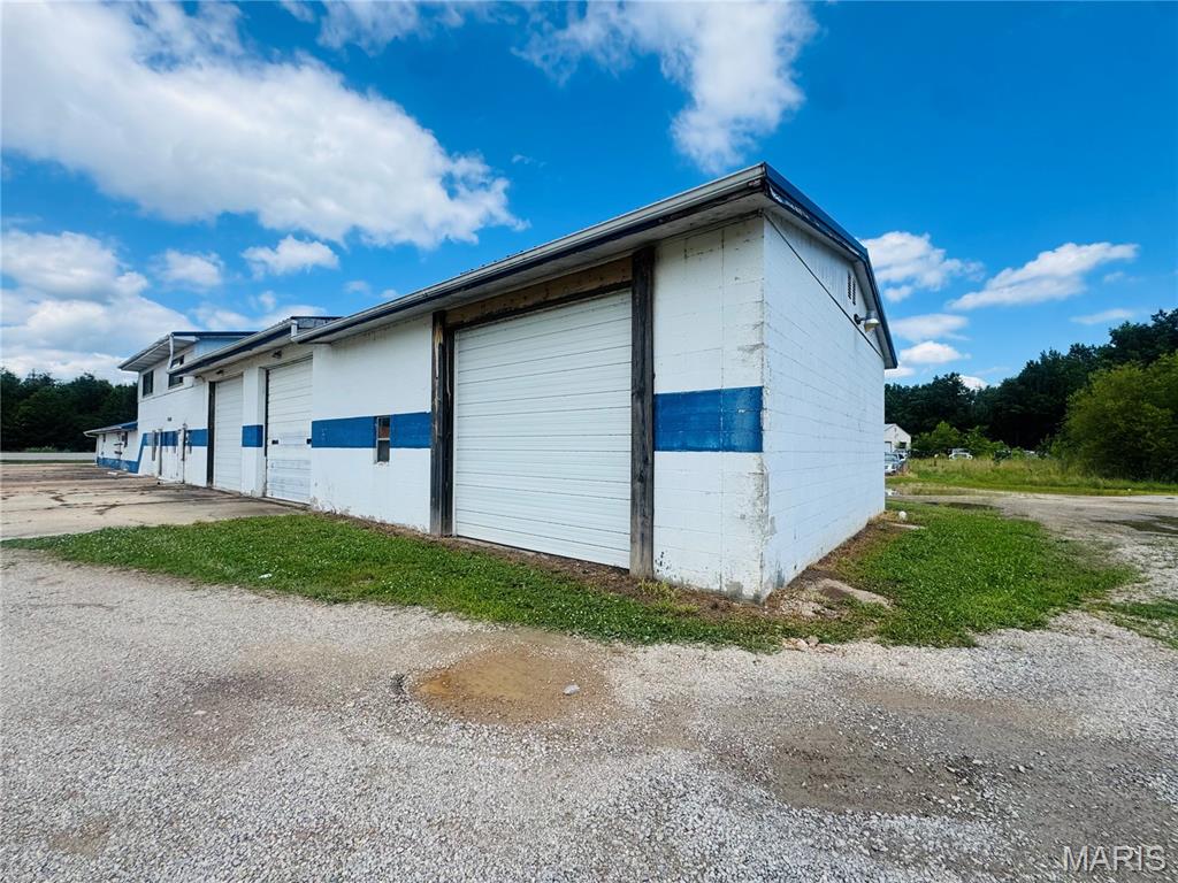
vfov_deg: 85.7
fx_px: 476
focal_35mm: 14
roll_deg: -0.3
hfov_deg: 102.1
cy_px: 442
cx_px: 589
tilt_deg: +2.6
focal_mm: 2.22
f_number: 2.2
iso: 50
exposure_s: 1/1672
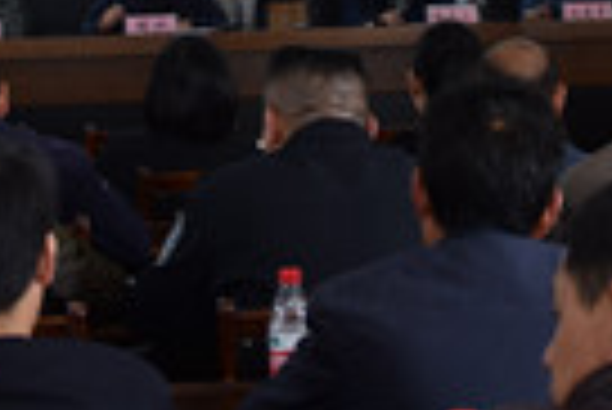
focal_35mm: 138
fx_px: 2346
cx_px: 333
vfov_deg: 9.7
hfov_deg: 14.9
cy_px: -200
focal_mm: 25
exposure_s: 1/10
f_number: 4
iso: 100
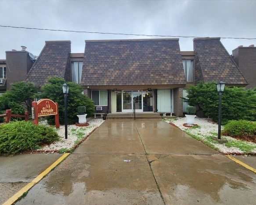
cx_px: 126
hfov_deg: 100.7
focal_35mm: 14
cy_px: 105
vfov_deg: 88.0
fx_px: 106
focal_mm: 2.2
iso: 50
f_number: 2.2
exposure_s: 1/185
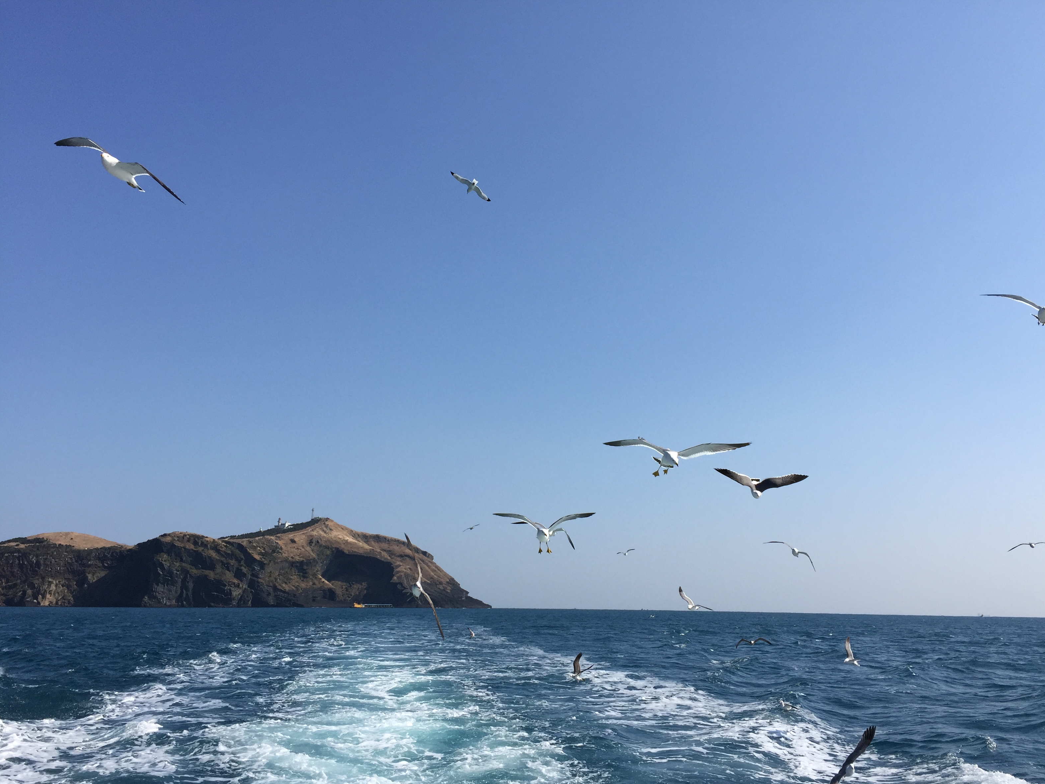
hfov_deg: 60.0
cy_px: 405
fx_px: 906
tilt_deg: +12.1
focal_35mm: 30
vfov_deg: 46.8
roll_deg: -2.6
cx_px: 533
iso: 32
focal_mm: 4.15
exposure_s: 1/3300
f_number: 2.2
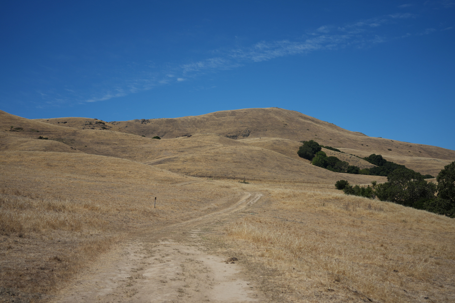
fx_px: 632
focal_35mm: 50
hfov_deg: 39.6
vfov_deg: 27.0
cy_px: 152
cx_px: 228
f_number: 4.5
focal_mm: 50
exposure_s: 1/2500
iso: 200
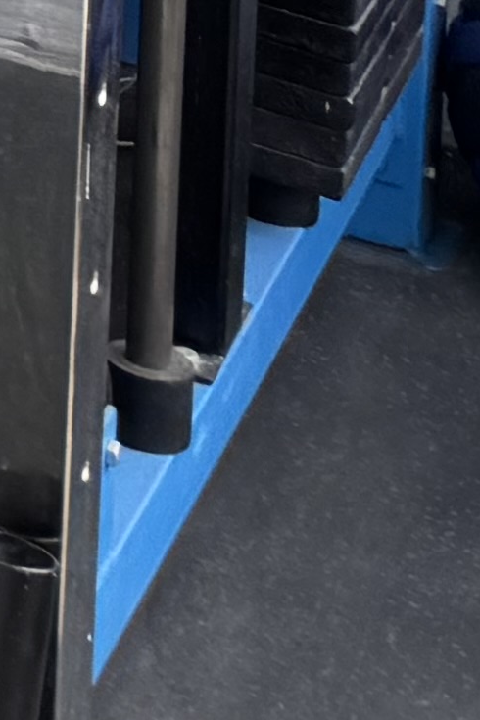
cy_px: -1373
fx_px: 3880
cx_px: -2097
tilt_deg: -4.6
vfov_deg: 8.9
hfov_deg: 5.2
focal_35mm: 194
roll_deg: +0.2
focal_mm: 6.76
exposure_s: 1/366
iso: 80
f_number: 1.78
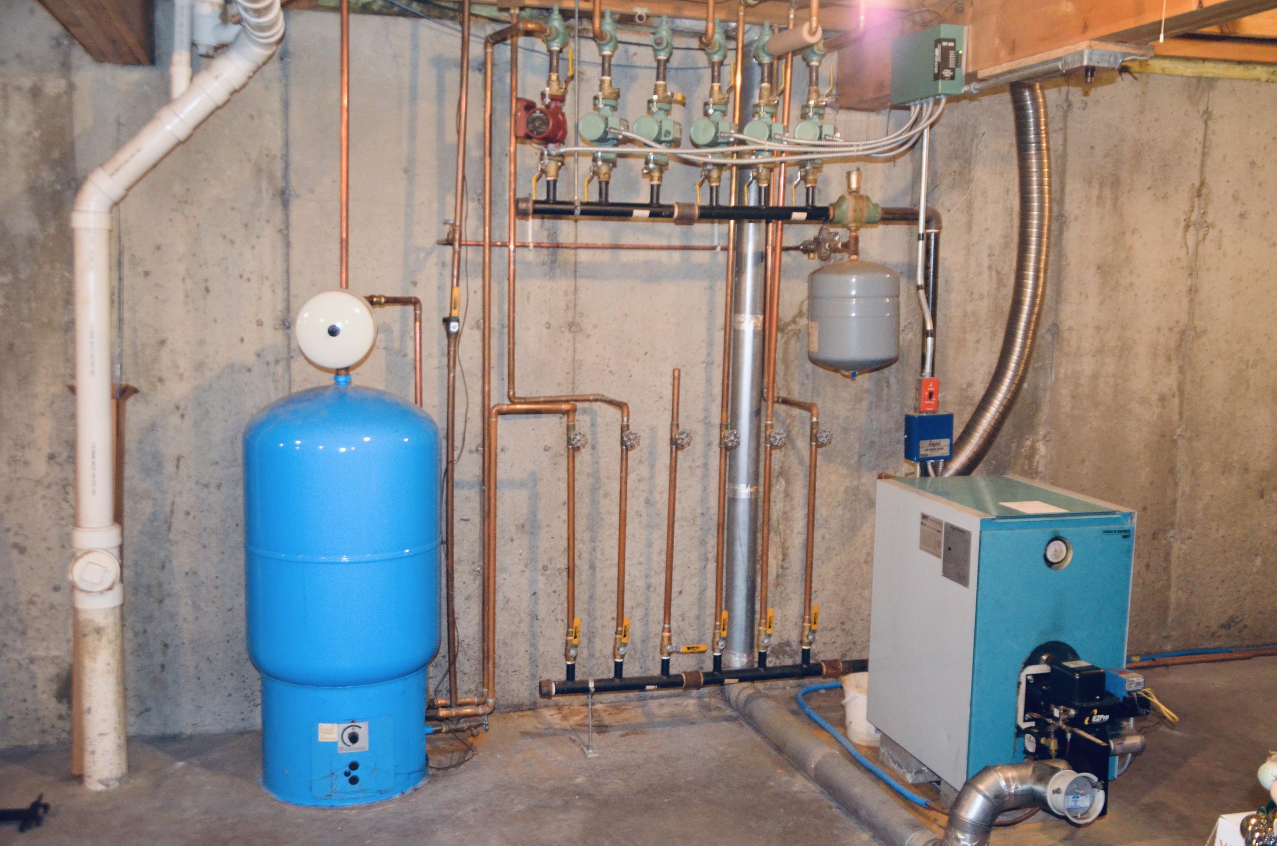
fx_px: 1327
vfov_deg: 35.3
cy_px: 423
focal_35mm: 38
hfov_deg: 51.4
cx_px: 638
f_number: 3.8
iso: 3200
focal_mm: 25
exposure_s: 1/60
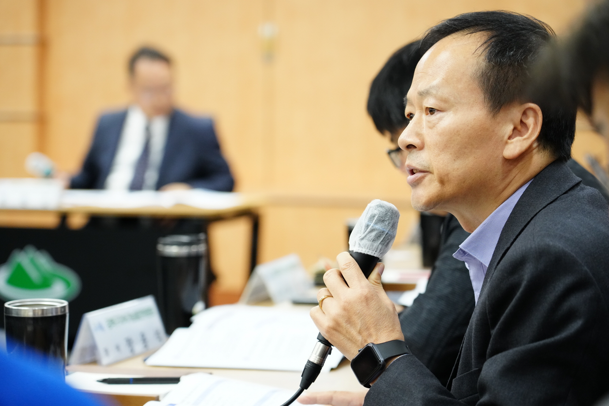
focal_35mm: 106
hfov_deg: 19.3
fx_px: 1793
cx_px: 306
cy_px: 204
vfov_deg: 12.9
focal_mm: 105
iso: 3200
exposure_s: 1/200
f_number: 4
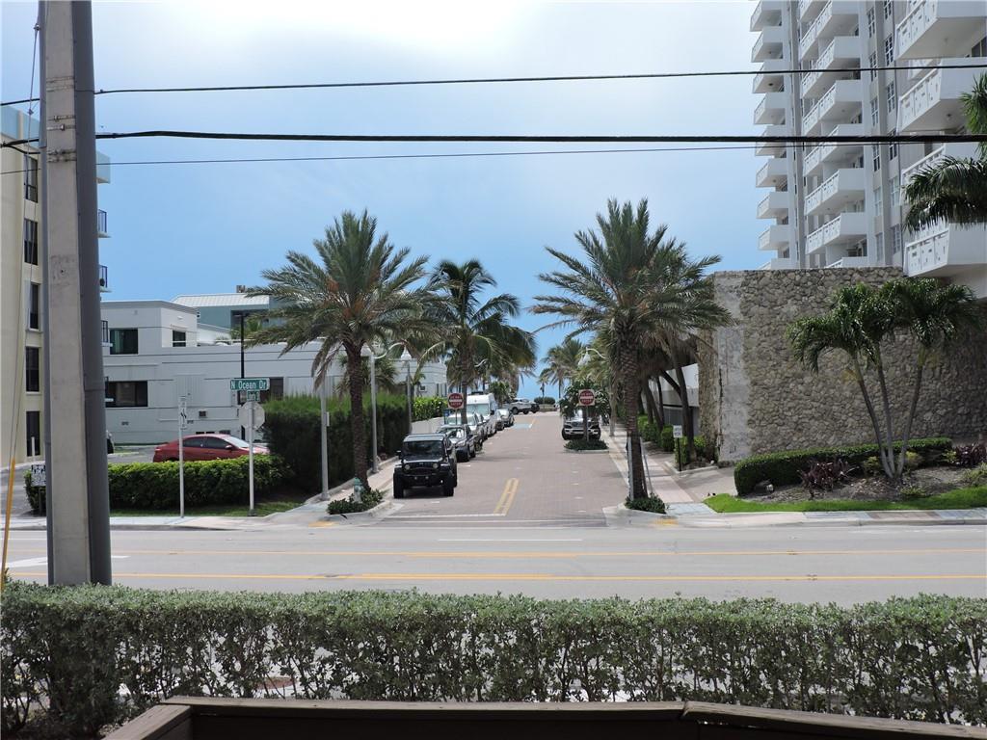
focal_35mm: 43
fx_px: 1226
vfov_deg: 33.6
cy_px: 370
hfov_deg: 43.9
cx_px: 494
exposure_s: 1/800
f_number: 3.4
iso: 100
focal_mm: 7.7
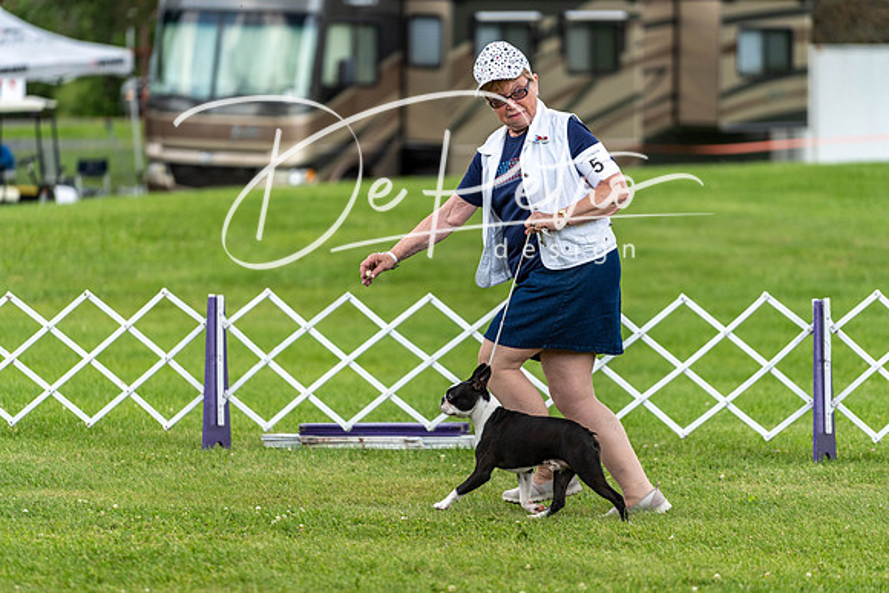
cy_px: 296
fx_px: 4940
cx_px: 444
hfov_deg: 10.3
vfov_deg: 6.9
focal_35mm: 200
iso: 320
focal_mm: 200
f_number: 4
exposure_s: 1/1000
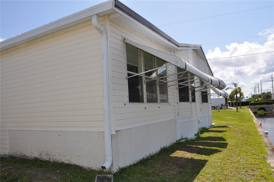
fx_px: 205
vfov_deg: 47.8
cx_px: 137
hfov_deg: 67.5
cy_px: 91
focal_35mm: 27
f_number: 14
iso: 200
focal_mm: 18
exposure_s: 1/200
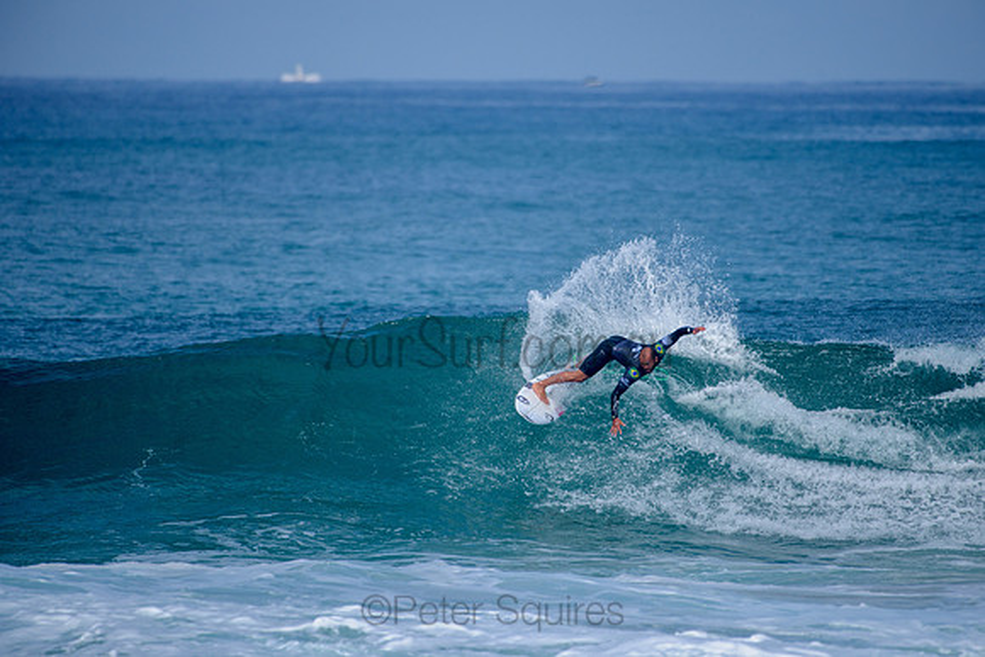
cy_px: 311
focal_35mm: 546
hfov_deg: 3.8
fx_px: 14942
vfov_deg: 2.5
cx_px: 519
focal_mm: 500
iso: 140
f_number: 5.6
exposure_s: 1/2000
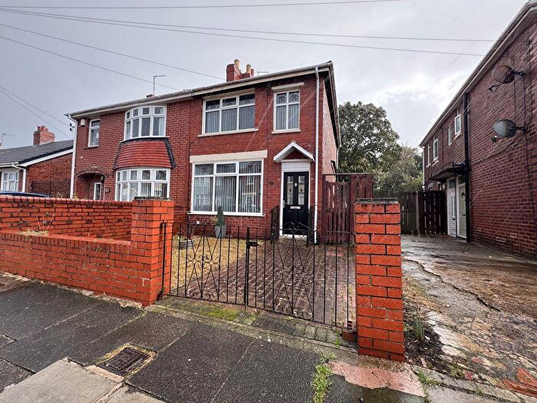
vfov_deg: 85.7
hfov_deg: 102.1
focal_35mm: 14
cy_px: 202
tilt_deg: +1.6
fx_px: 217
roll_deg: -0.8
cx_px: 268
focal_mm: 2.22
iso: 40
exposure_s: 1/170
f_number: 2.2
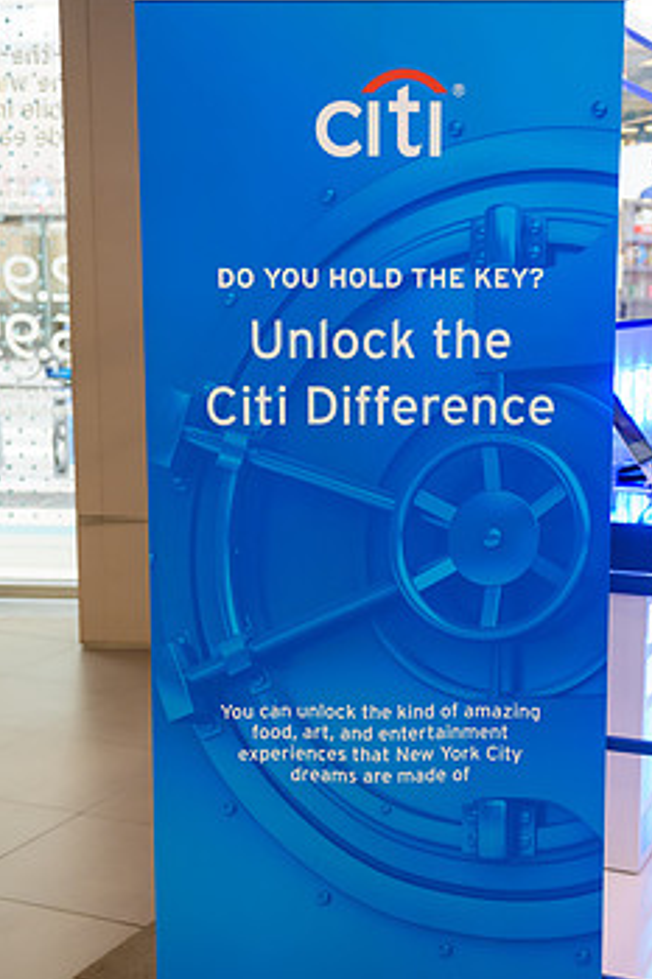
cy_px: 512
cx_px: 367
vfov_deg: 36.9
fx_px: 1468
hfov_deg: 25.0
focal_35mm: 54
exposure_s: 1/125
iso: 1000
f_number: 3.2
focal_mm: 42
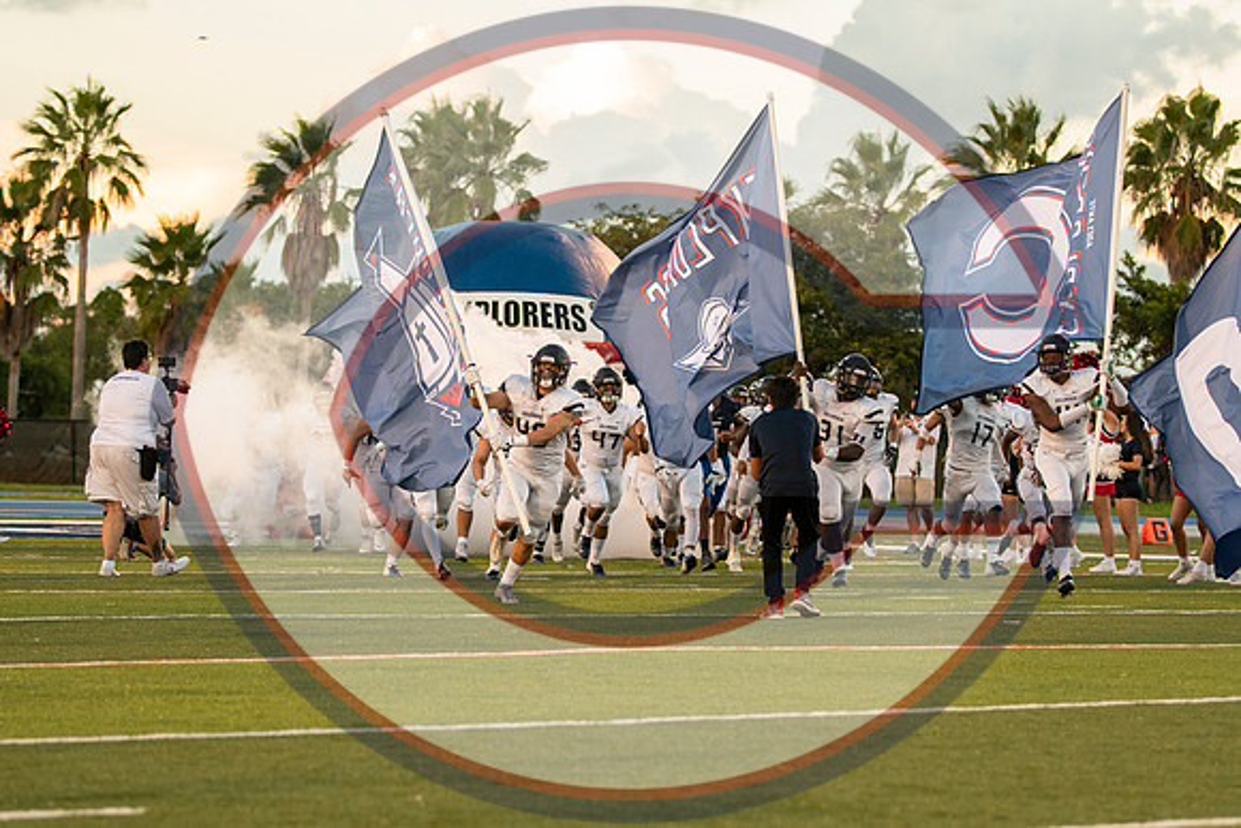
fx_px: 4913
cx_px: 620
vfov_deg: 9.6
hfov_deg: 14.4
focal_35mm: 142
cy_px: 414
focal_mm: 95
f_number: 2.8
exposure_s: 1/1600
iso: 1600
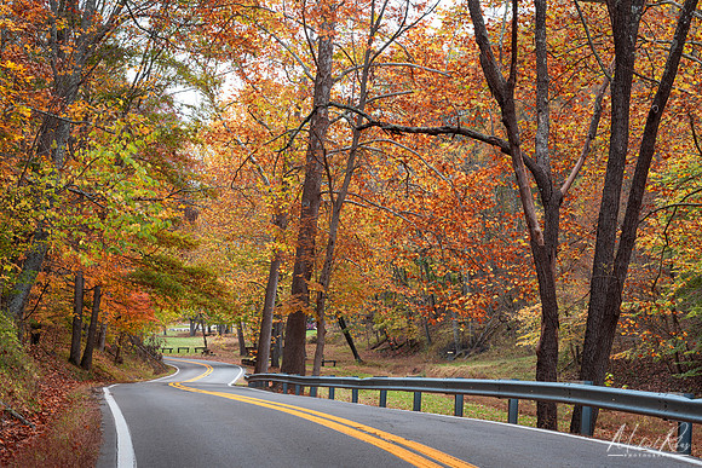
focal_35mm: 72
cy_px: 240
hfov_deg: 28.2
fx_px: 1398
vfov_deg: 19.0
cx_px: 359
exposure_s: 1/2.5
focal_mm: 70
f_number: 13
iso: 64
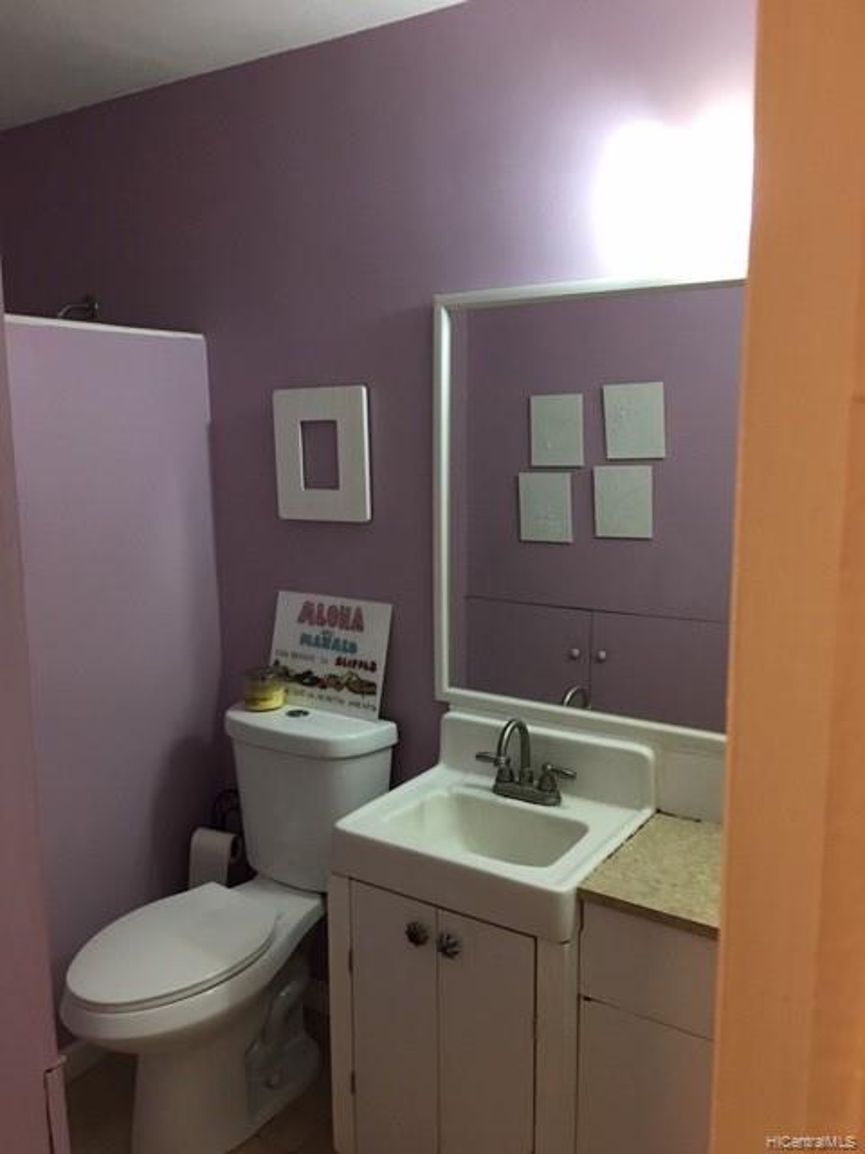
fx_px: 966
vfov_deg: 61.7
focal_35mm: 29
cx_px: 432
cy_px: 577
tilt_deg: -6.5
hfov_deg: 48.2
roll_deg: +0.2
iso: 80
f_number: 2.2
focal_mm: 4.15
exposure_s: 1/15
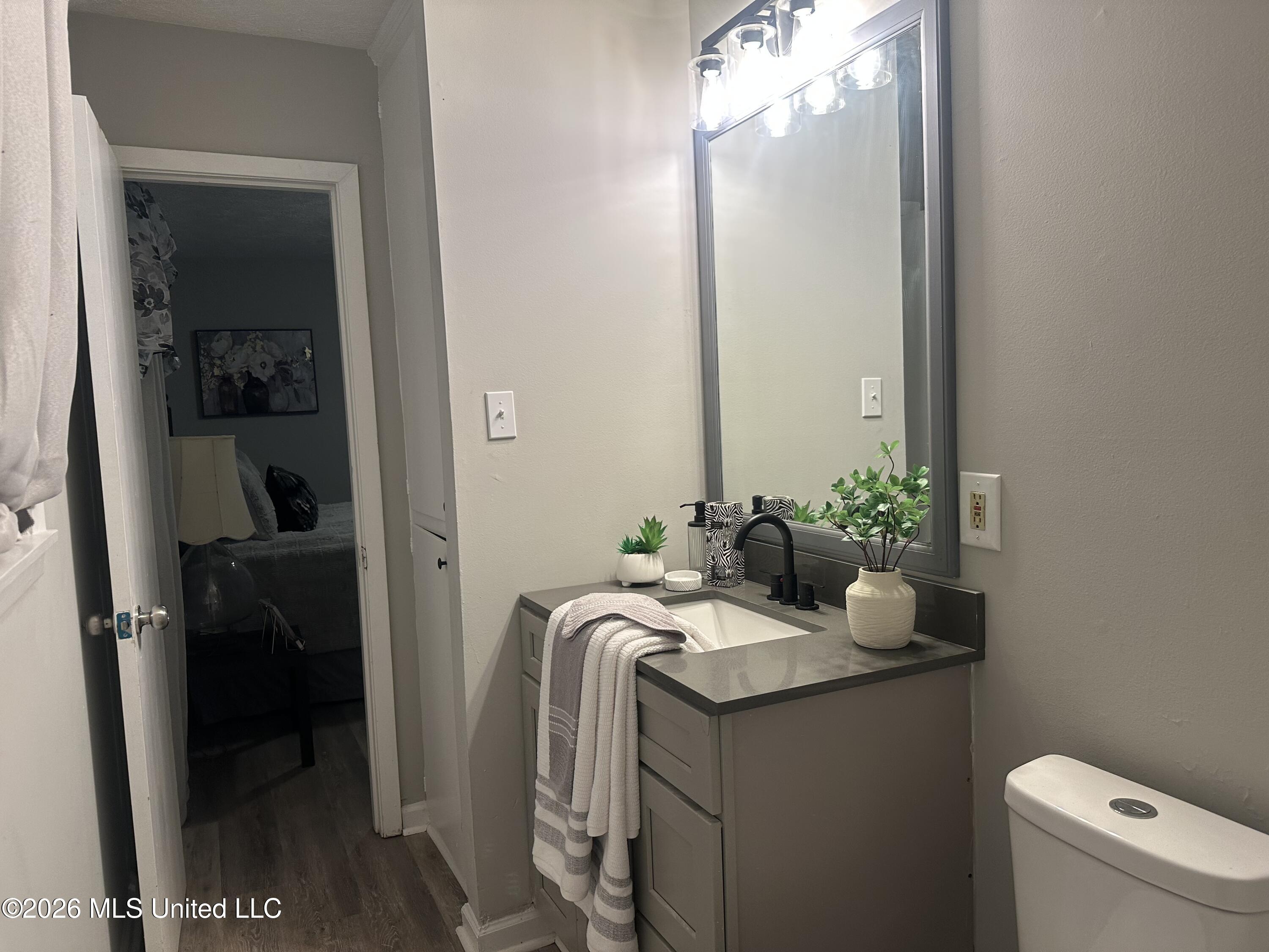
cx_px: 634
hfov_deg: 71.6
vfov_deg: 56.8
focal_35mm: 24
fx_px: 880
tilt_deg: -4.1
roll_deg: +1.9
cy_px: 476
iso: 125
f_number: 1.78
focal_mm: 6.86
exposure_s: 1/60
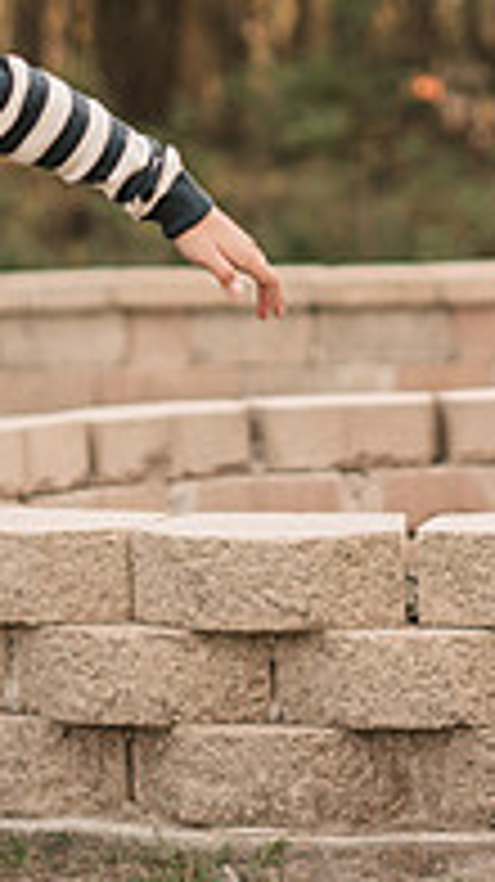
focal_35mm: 158
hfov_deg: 7.7
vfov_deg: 13.5
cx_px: 342
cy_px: 43
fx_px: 3693
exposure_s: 1/1000
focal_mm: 50
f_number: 2
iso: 320
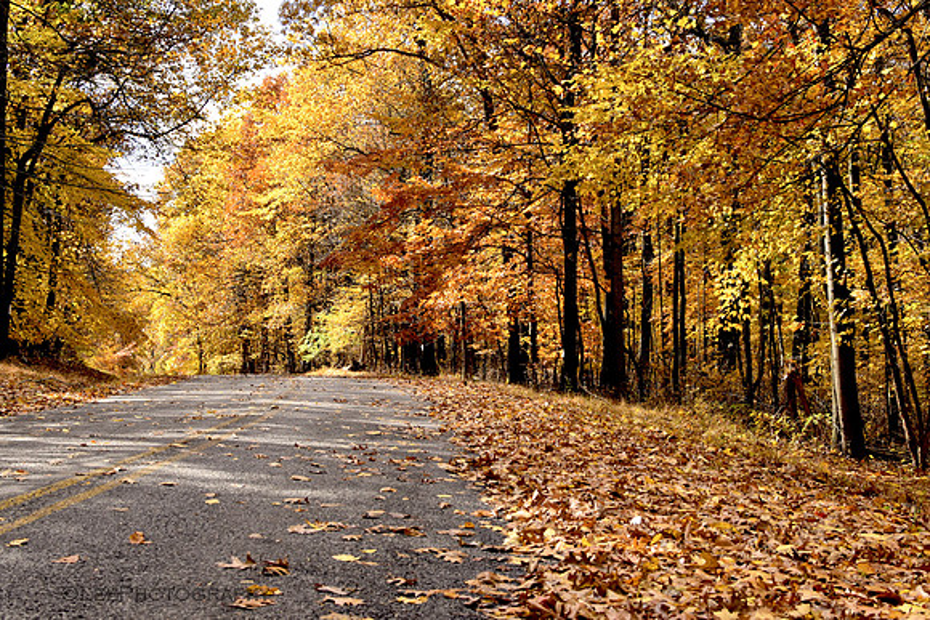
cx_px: 465
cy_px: 310
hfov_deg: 37.8
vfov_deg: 25.8
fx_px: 1357
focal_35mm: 52
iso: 450
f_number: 6.7
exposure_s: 1/500
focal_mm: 35
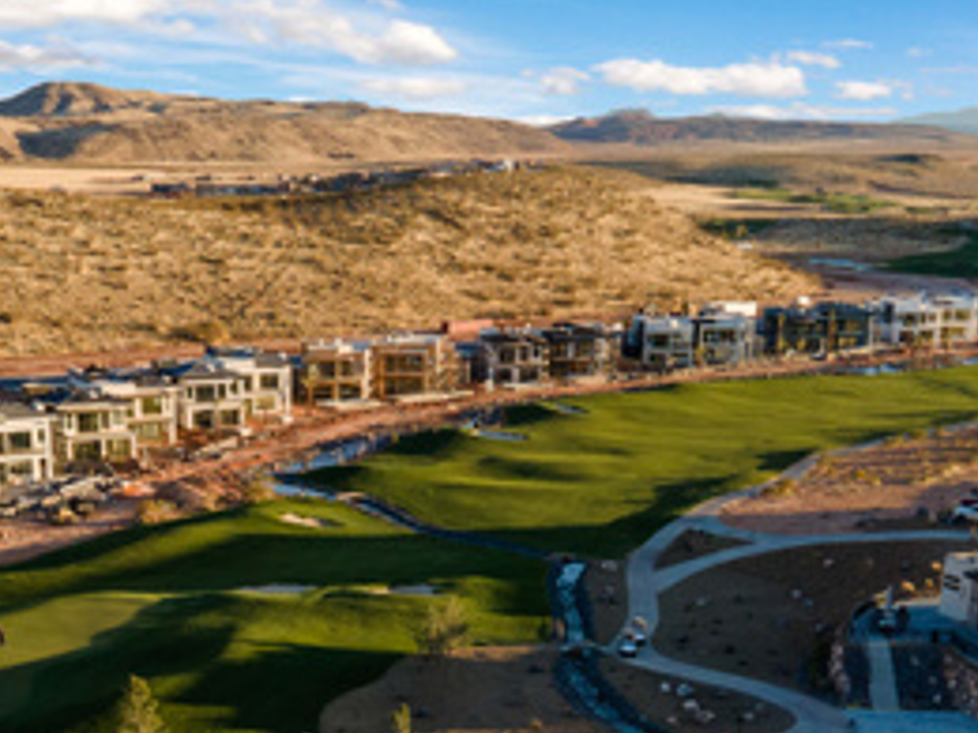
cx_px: 361
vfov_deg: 23.2
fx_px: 1667
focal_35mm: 59
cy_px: 819
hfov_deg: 32.5
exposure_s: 1/200
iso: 100
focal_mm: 4.5
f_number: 2.8
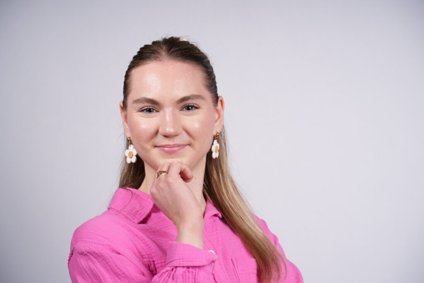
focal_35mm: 96
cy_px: 142
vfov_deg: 14.3
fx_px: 1131
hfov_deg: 21.2
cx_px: 212
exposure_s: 1/125
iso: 160
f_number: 5
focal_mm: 96
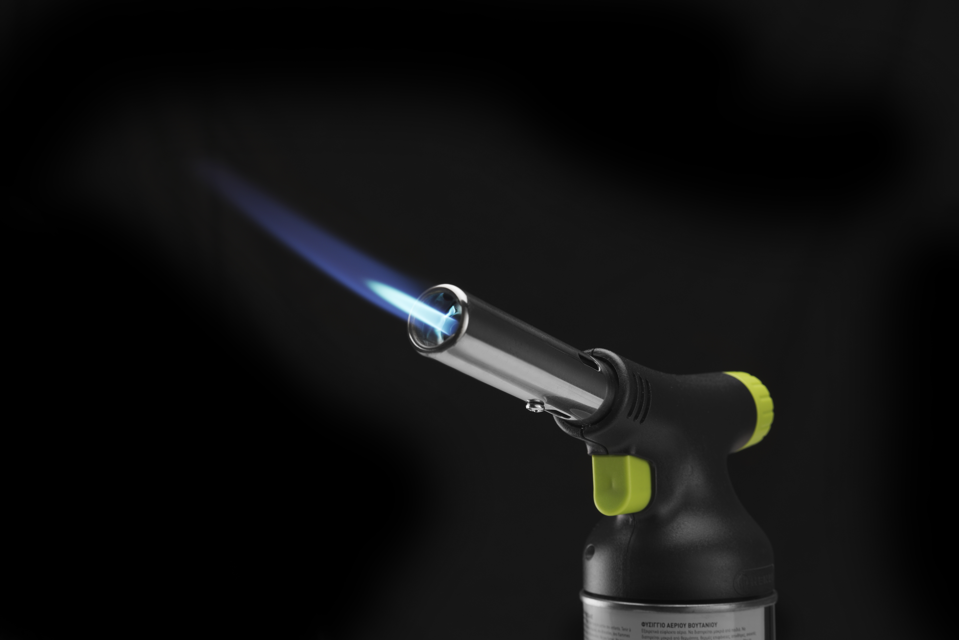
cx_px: 480
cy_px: 320
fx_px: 1865
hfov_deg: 28.8
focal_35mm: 70
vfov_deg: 19.5
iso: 100
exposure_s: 1/60
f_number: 10
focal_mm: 70
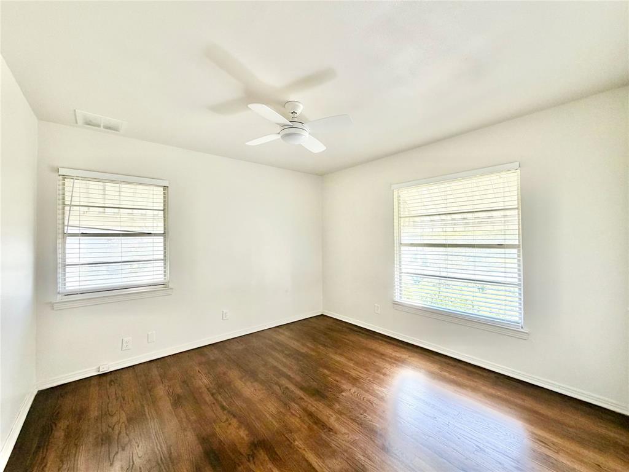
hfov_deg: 102.1
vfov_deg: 85.7
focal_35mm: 14
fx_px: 254
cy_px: 236
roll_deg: +0.7
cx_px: 314
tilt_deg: +0.4
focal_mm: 2.22
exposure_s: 1/121
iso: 160
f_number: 2.2
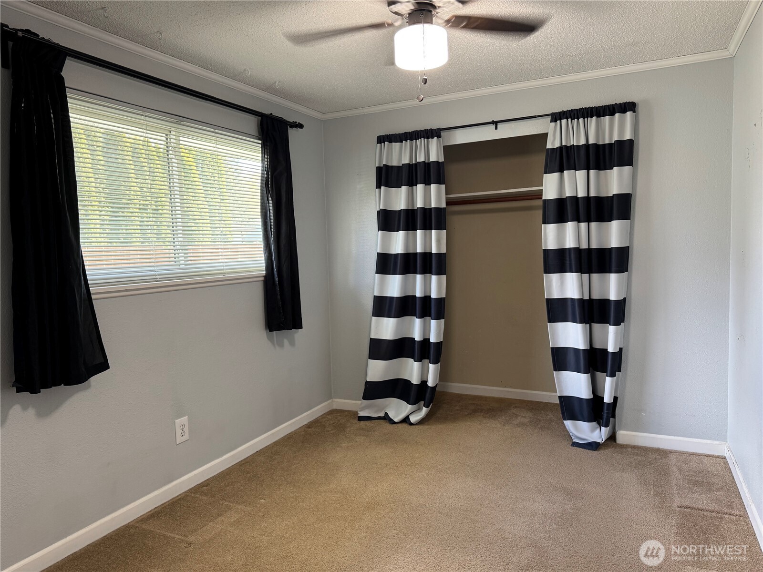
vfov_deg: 56.8
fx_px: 529
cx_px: 382
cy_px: 286
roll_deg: +2.5
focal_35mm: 24
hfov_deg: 71.6
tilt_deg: -4.4
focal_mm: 6.76
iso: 125
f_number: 1.78
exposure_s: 1/60
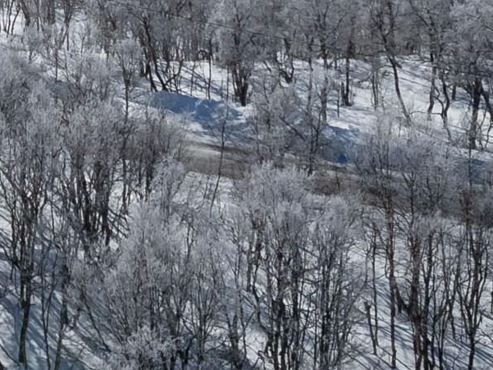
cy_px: -333
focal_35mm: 114
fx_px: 1624
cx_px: -242
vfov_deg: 11.8
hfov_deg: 15.9
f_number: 2.8
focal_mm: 8.38
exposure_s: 1/6000
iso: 100
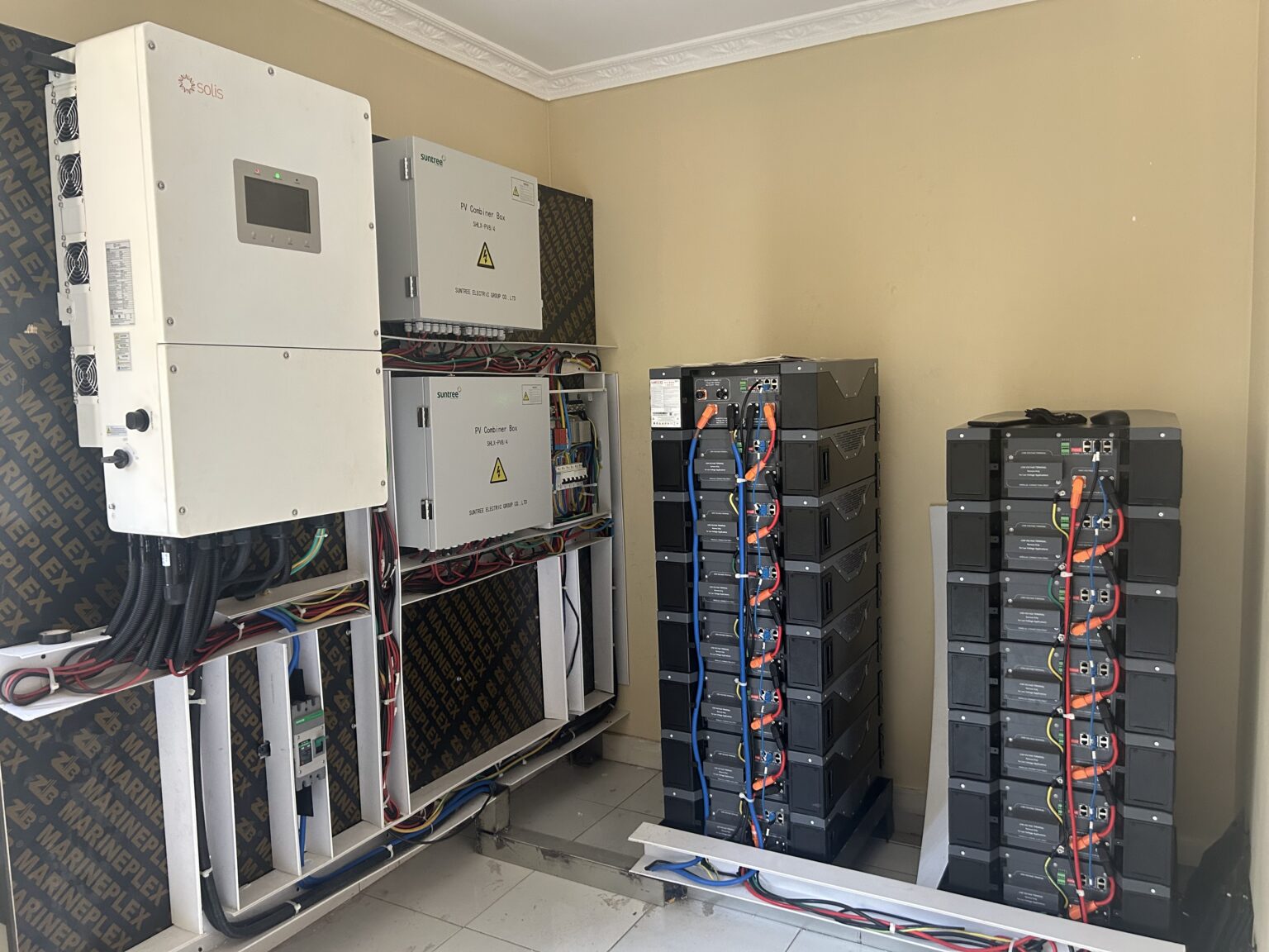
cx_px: 634
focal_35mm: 26
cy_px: 476
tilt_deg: -5.1
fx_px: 953
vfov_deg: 53.1
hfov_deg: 67.3
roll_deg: +1.5
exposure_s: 1/60
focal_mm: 5.7
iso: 250
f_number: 1.5
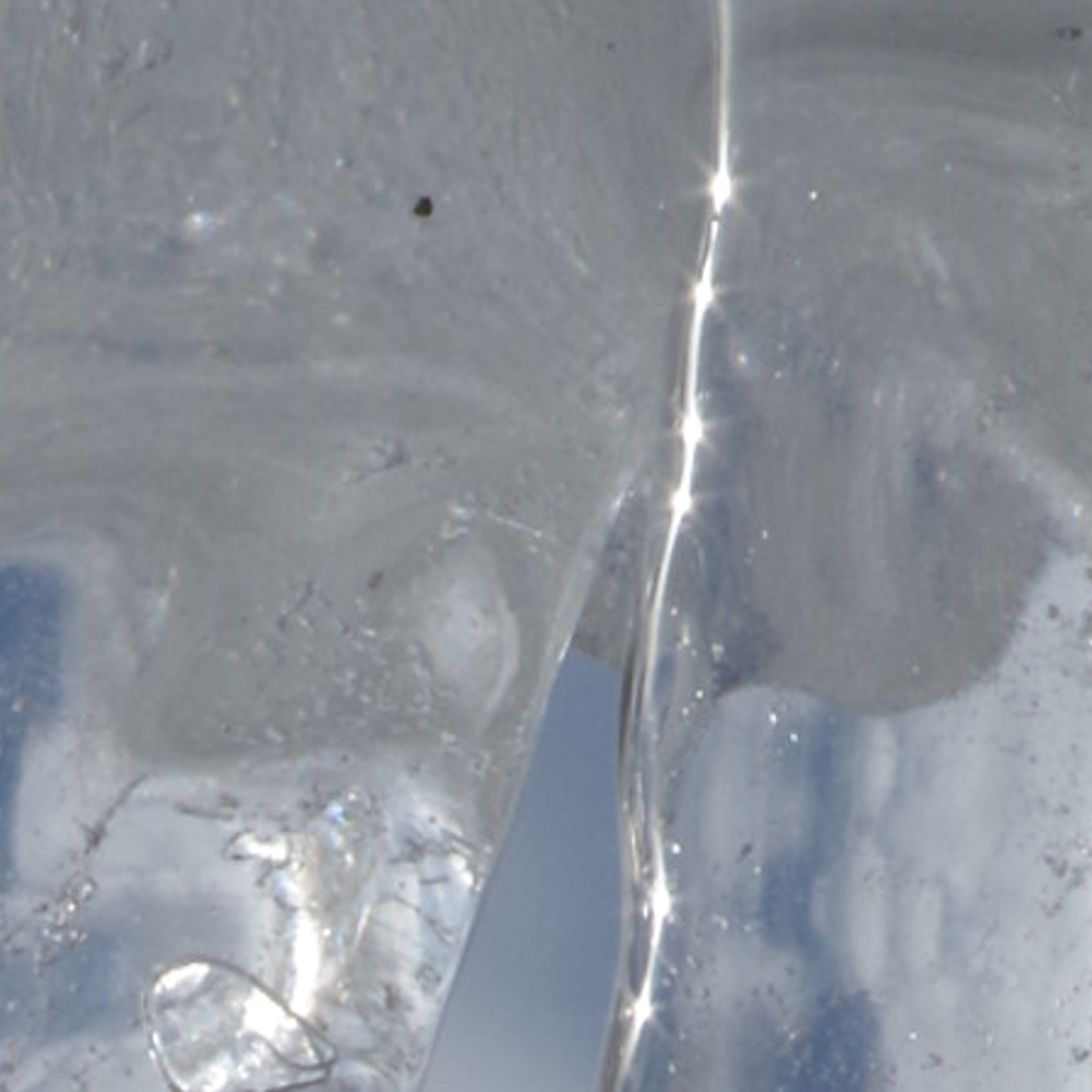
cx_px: -326
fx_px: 32728
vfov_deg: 1.9
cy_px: 3094
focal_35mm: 917
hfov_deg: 1.9
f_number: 22
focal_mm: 105
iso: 400
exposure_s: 1/250
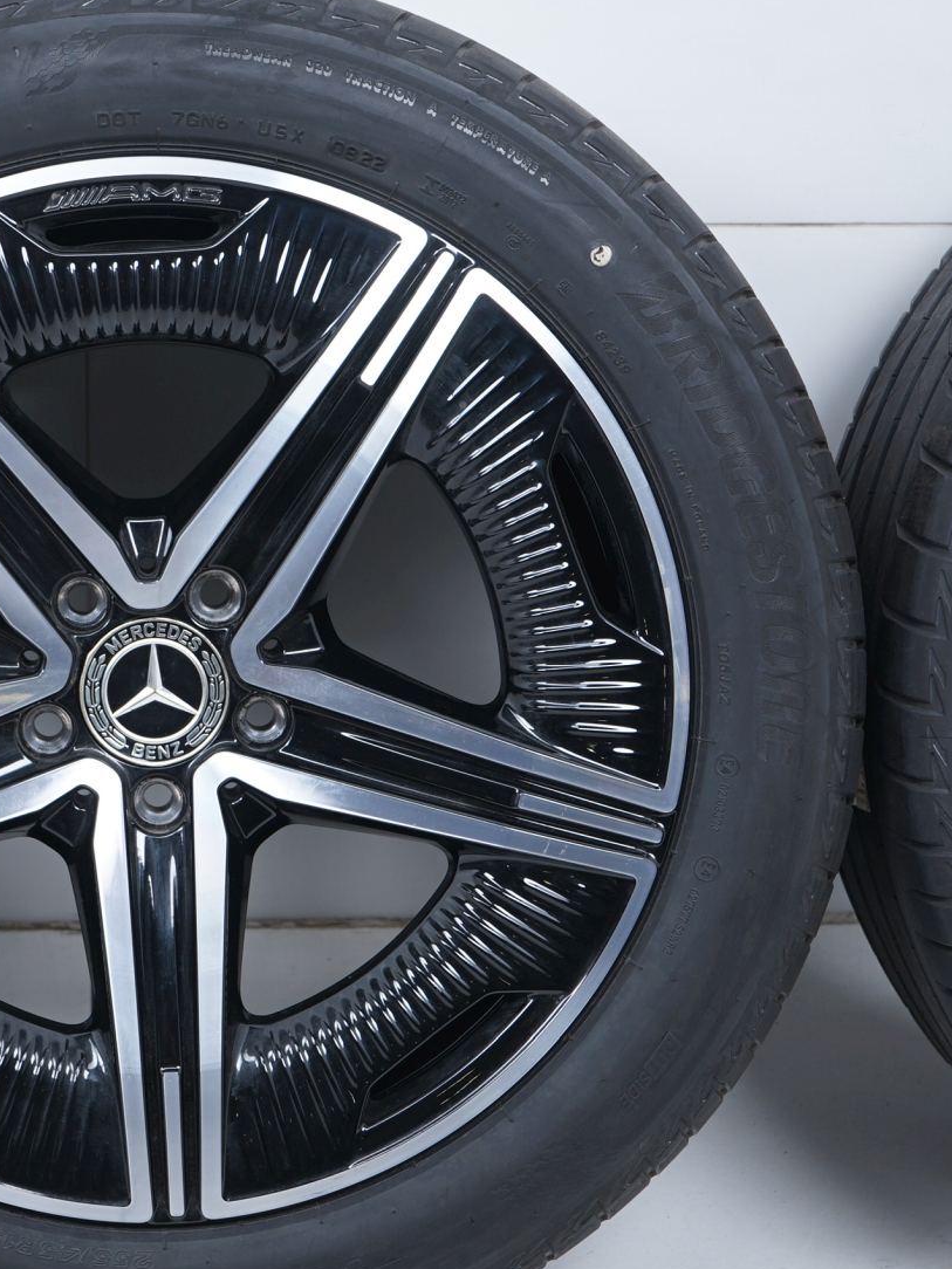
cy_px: 664
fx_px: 2934
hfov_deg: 18.2
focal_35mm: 80
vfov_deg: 24.4
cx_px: 174
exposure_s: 1/125
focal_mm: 47
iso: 250
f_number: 7.1
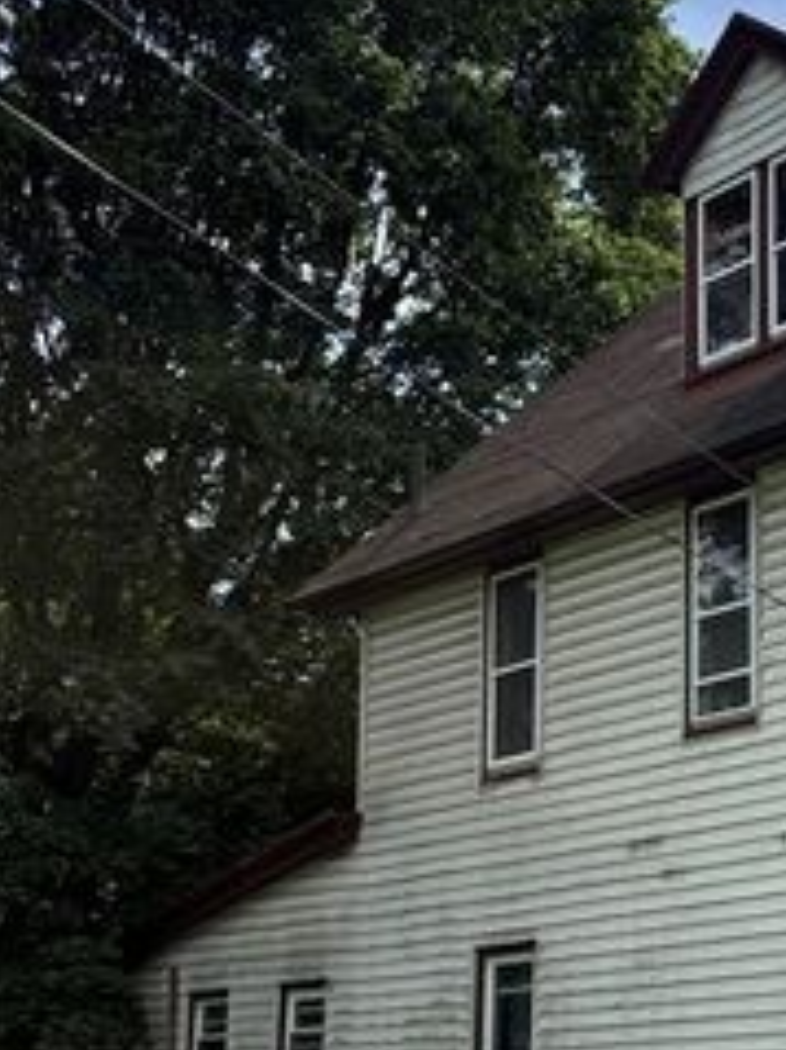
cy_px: 811
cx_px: 1010
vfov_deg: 28.5
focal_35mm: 67
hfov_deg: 20.2
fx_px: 2030
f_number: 1.78
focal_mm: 6.76
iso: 100
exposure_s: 1/4975
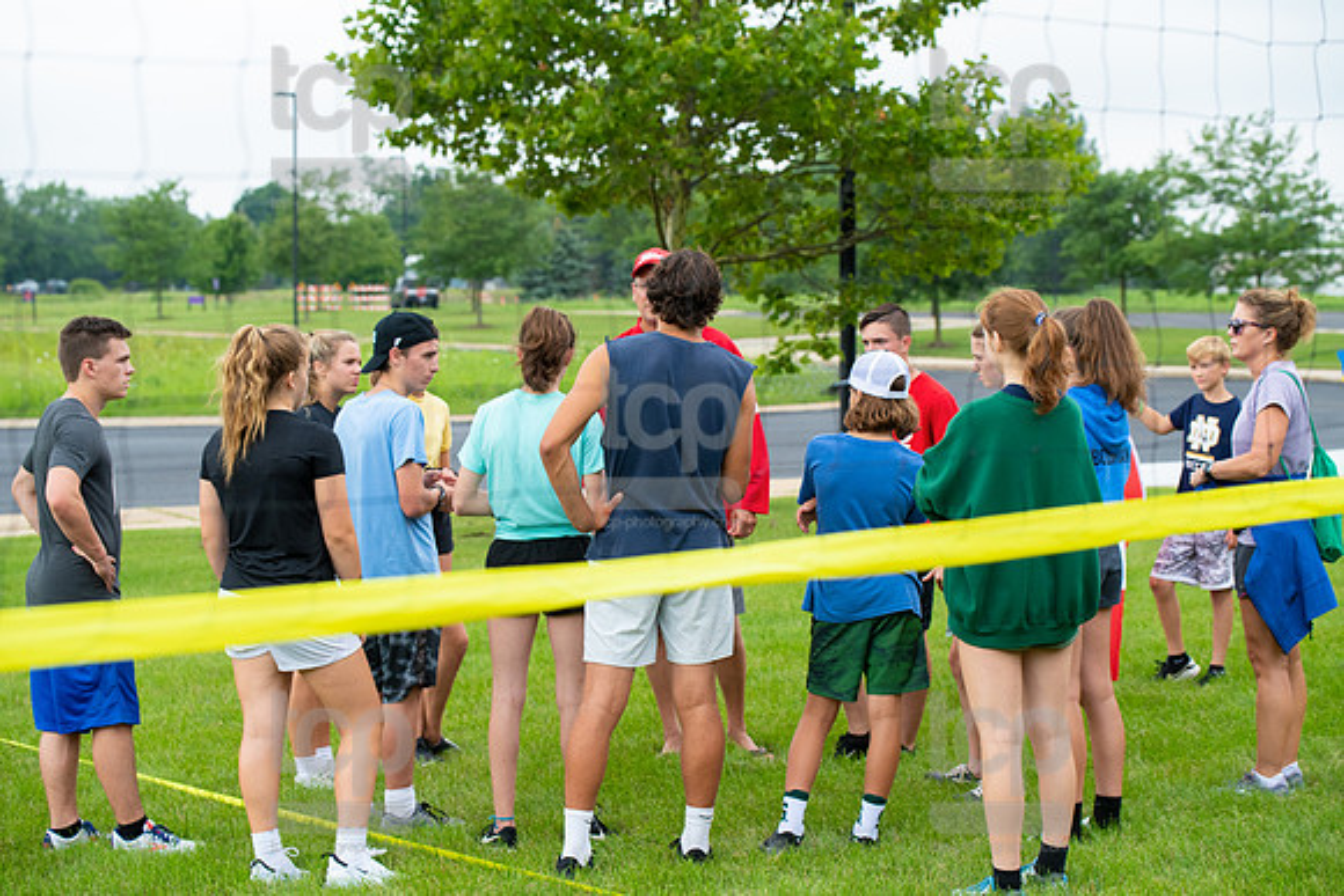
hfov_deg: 28.8
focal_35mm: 70
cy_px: 448
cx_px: 672
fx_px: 2614
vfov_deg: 19.5
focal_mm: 70
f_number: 4.5
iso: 640
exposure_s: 1/1000
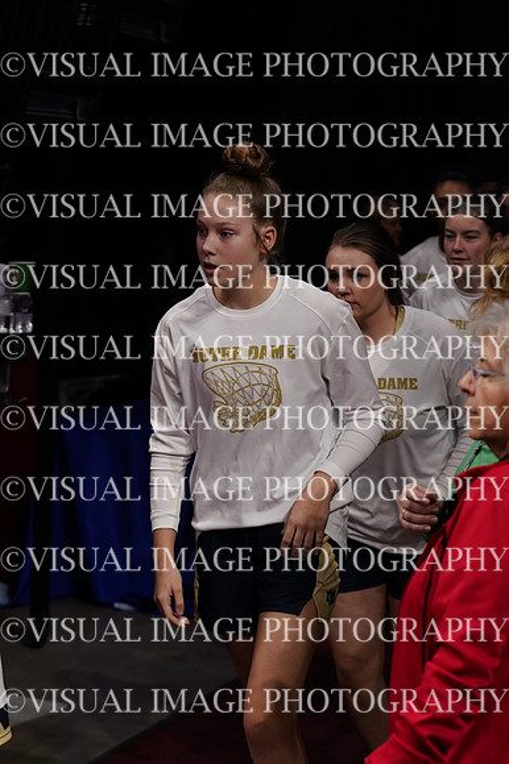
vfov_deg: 19.5
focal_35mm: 105
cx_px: 254
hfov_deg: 13.0
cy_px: 382
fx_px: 2229
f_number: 4
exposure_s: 1/640
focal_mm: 70
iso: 1600
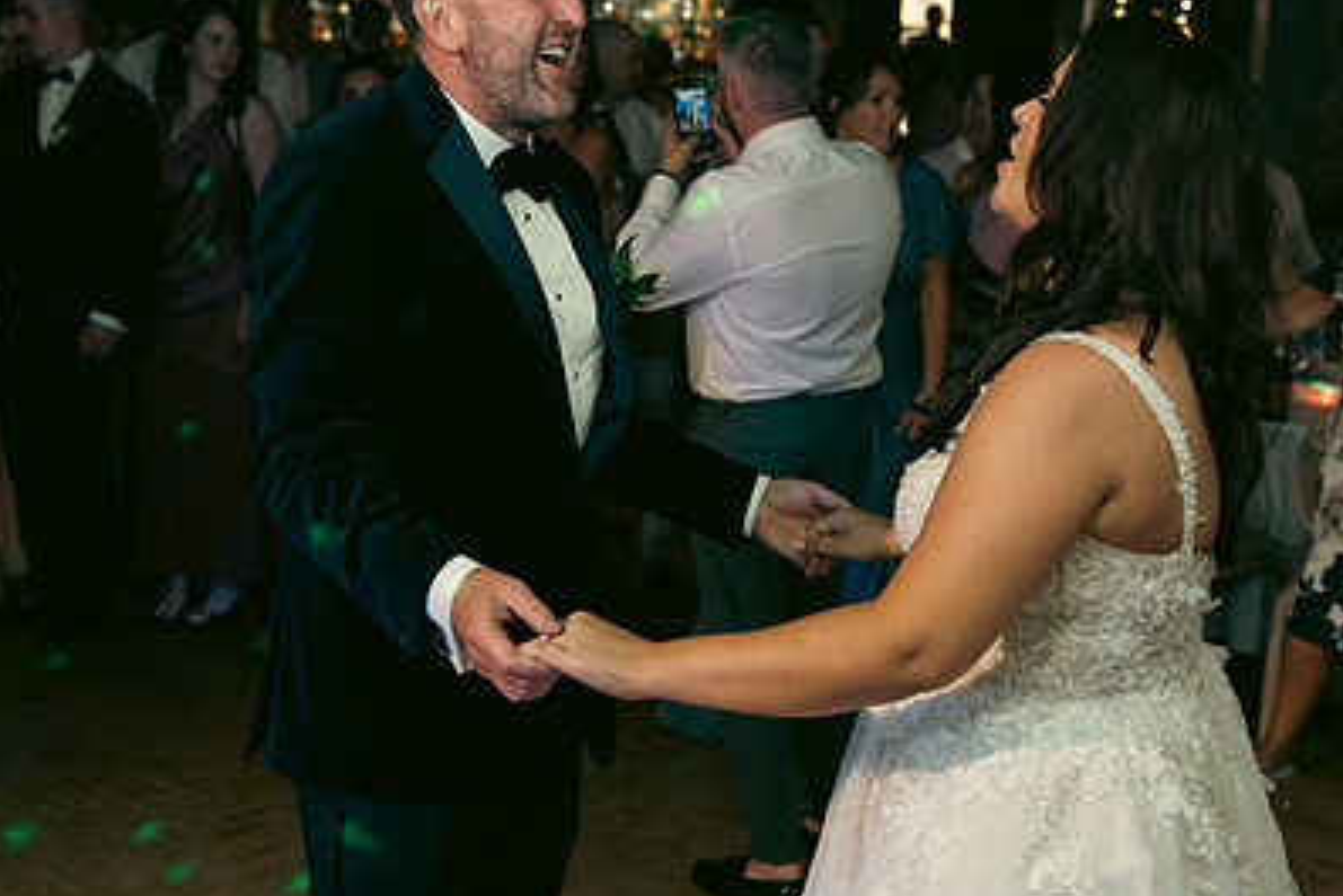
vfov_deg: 23.8
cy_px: 350
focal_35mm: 57
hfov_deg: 35.0
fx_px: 2127
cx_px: 758
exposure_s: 1/160
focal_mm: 39
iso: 2500
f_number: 3.5
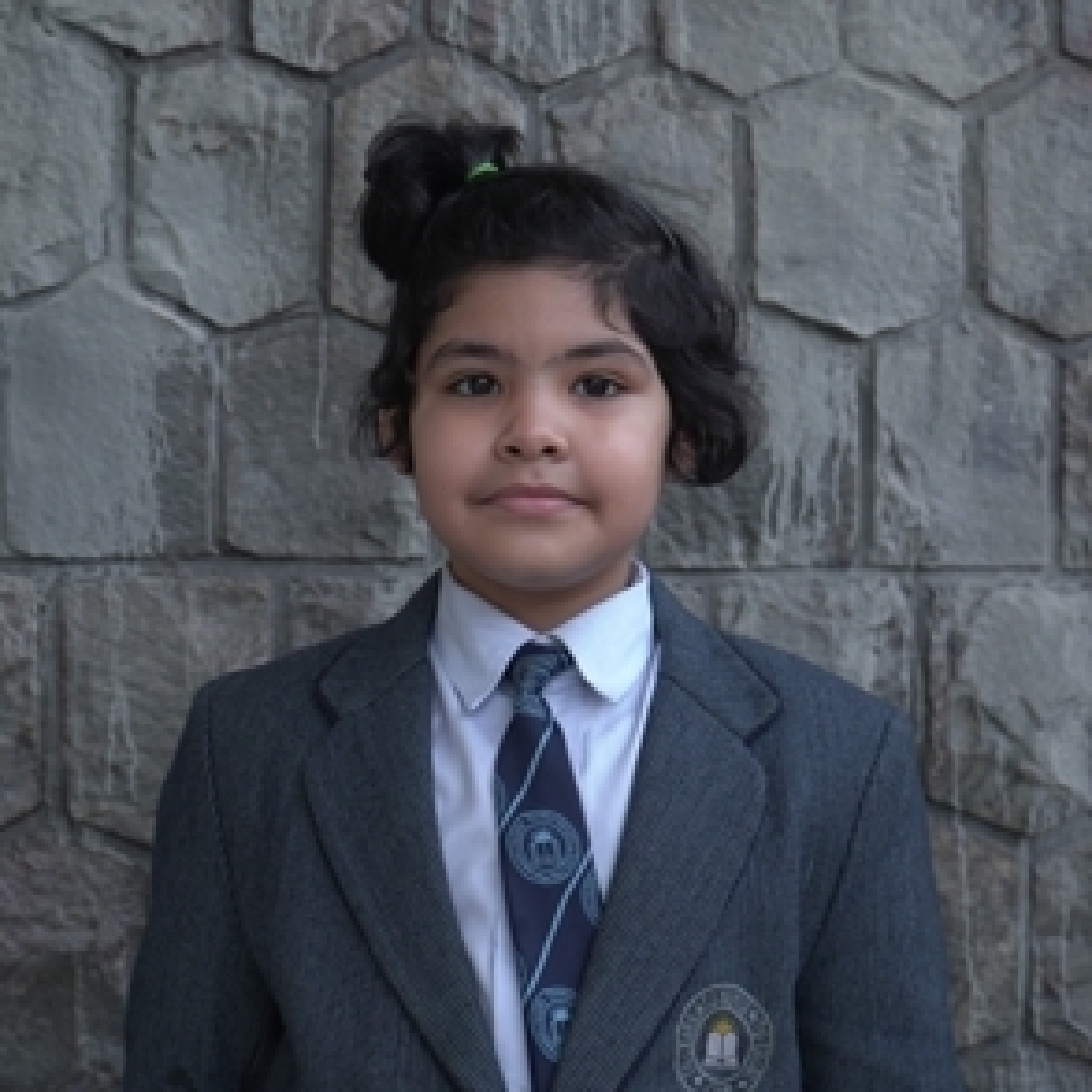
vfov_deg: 20.9
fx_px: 2962
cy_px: 587
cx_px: 540
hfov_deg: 20.9
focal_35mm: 83
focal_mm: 64
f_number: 8
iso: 400
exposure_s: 1/125
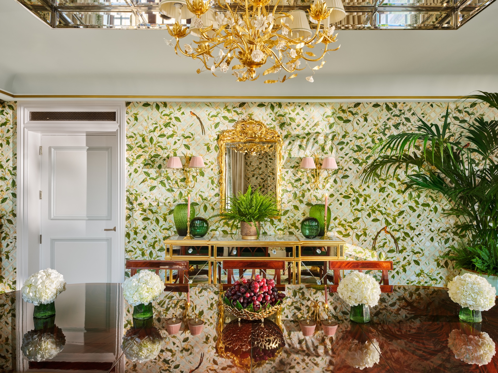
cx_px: 249
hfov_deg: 71.6
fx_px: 345
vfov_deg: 56.8
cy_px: 186
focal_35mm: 24
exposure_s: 2
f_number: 11
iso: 200
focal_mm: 30
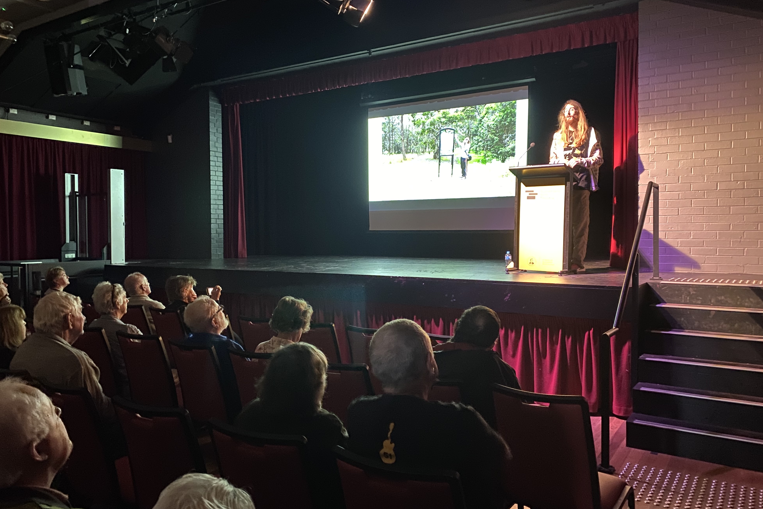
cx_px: 369
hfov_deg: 65.5
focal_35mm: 28
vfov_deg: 46.4
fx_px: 593
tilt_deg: -0.2
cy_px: 243
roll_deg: +0.2
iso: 500
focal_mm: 4.25
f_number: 1.8
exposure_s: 1/12
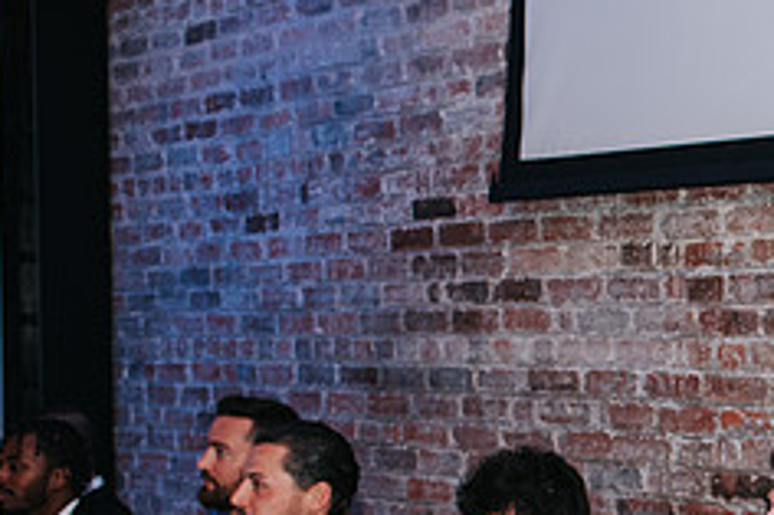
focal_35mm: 92
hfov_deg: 20.6
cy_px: 589
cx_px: 938
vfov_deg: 14.4
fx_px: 1977
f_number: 2.8
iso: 1000
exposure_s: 1/200
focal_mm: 35
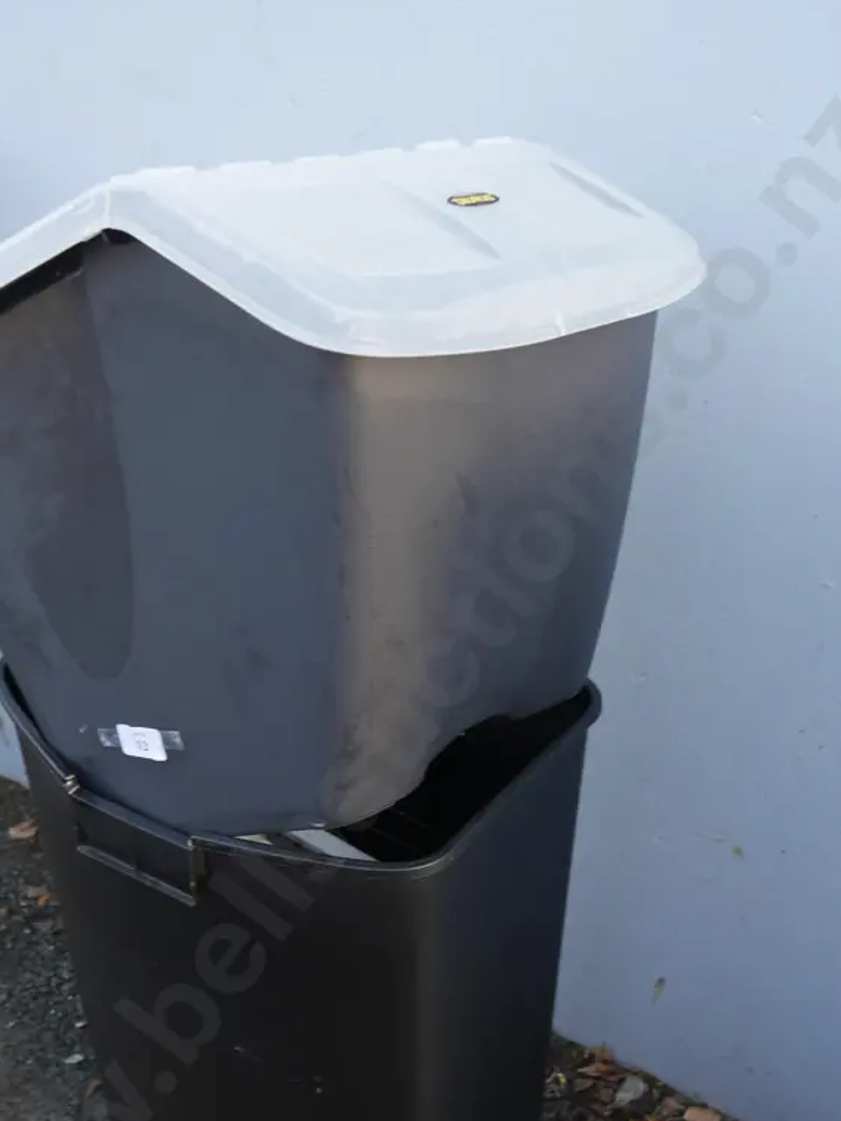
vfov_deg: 40.9
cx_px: 406
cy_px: 721
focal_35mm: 46
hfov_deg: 31.5
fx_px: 1490
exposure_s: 1/60
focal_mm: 17
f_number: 4
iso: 200
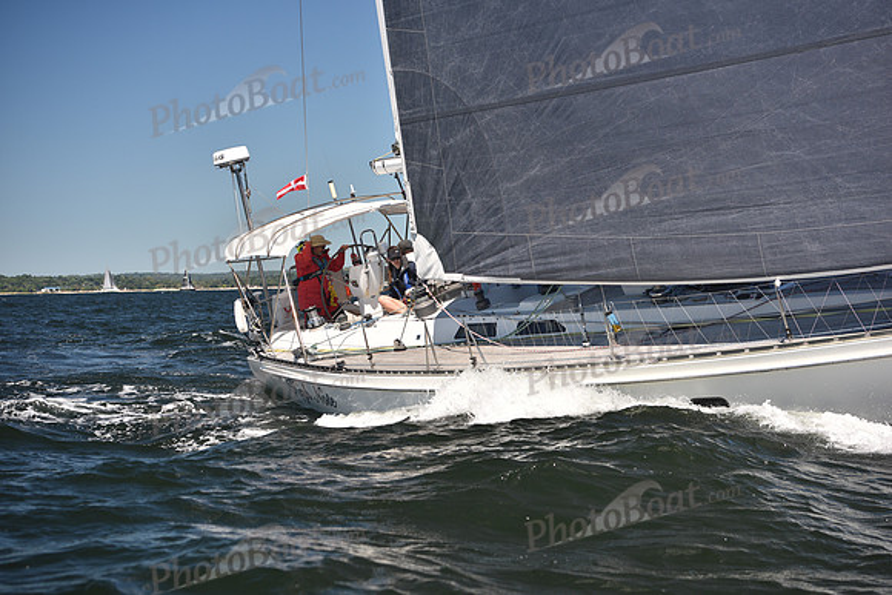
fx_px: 1735
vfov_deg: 19.5
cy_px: 298
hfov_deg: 28.8
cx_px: 446
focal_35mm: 70
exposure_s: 1/800
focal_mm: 70
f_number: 4
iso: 200
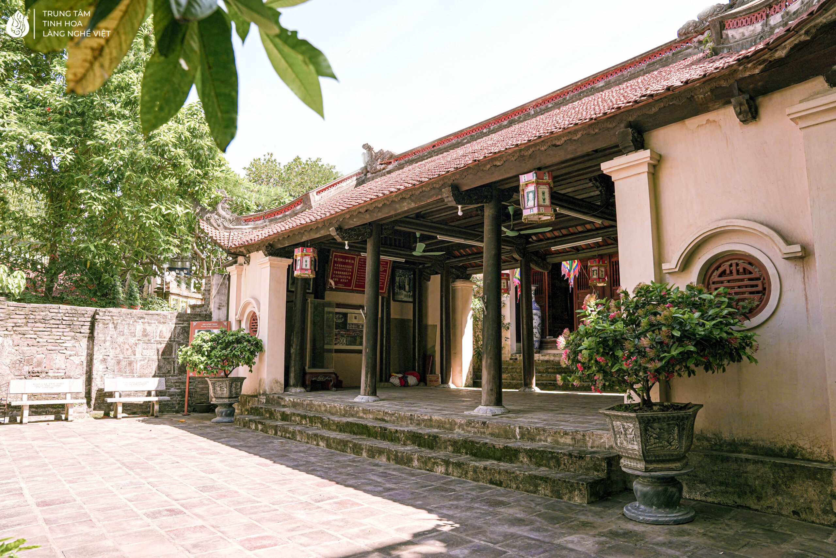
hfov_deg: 73.7
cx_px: 418
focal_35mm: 24
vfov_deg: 53.1
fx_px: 557
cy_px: 279
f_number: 5
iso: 640
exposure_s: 1/640
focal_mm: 24
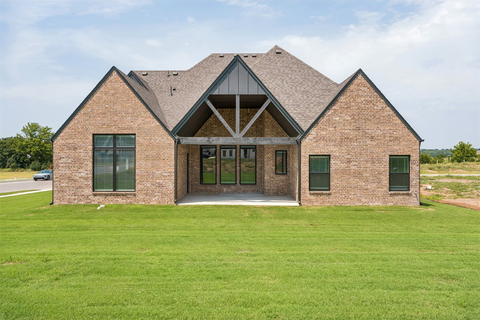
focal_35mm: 26
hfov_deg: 69.8
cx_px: 240
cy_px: 160
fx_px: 344
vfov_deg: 49.9
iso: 200
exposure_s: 1/250
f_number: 9
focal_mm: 25.8
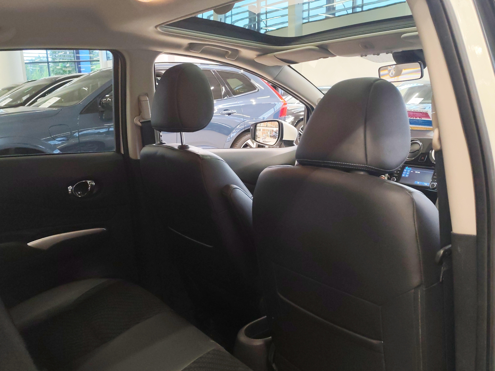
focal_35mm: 31
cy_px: 186
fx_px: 443
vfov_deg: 45.4
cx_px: 248
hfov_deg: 58.4
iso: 1250
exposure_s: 1/100
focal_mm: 6.12
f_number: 1.9
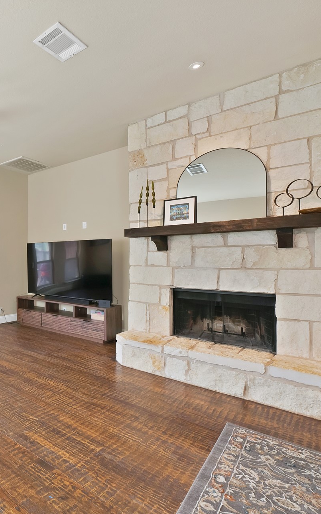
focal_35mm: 19
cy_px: 257
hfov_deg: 48.0
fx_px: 266
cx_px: -18
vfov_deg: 88.0
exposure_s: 1/5
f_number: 9
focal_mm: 12
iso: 640
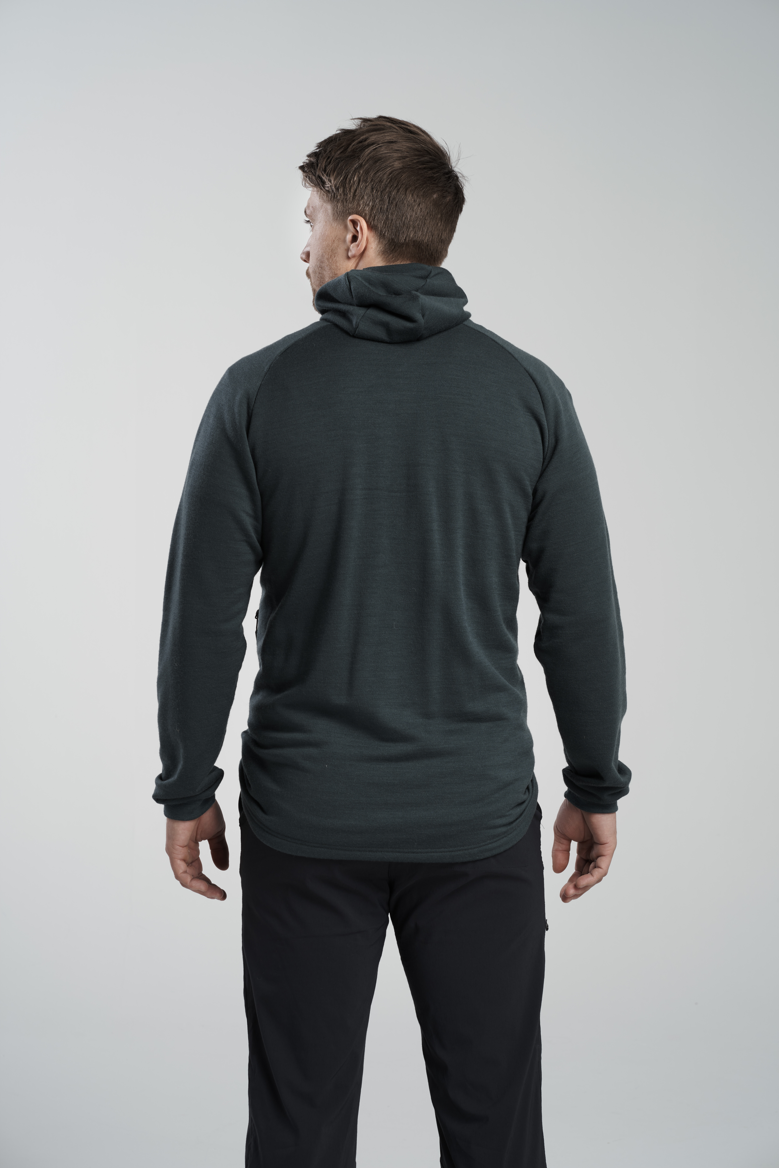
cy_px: 584
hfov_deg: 16.1
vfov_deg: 23.9
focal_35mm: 85
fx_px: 2759
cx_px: 390
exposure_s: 1/125
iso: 100
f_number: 9
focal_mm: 85
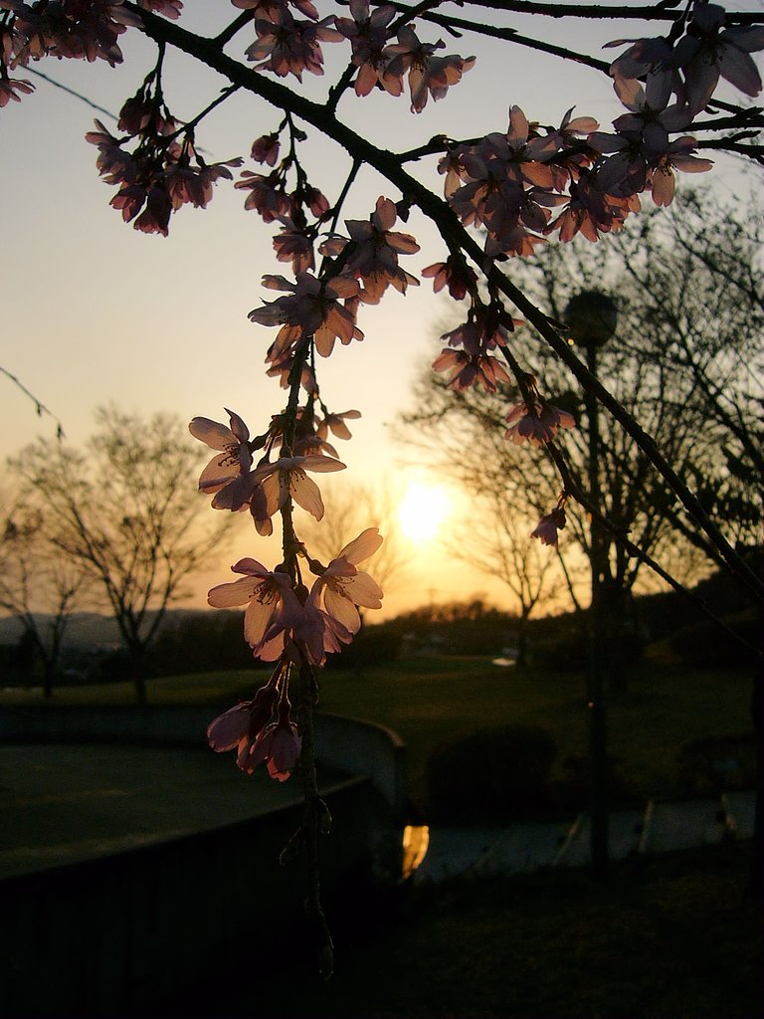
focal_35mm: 35
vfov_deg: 52.6
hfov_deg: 40.7
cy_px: 510
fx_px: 1030
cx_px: 382
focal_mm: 5.8
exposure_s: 1/320
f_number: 8
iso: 50
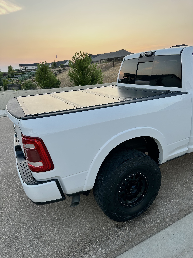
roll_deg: +1.2
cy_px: 129
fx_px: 178
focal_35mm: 24
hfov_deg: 56.8
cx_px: 96
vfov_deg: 71.6
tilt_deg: -16.1
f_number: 1.78
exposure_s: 1/124
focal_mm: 6.86
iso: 64
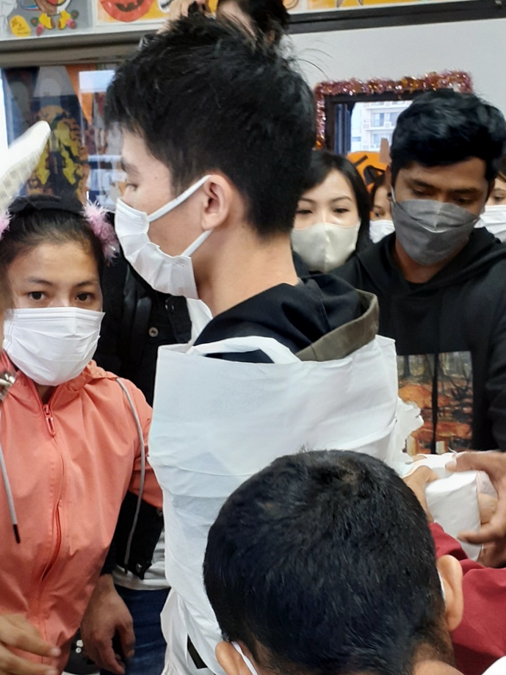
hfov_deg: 30.9
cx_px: 246
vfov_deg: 40.3
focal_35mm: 47
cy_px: 407
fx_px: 916
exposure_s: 1/50
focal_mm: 3.6
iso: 125
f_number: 1.9
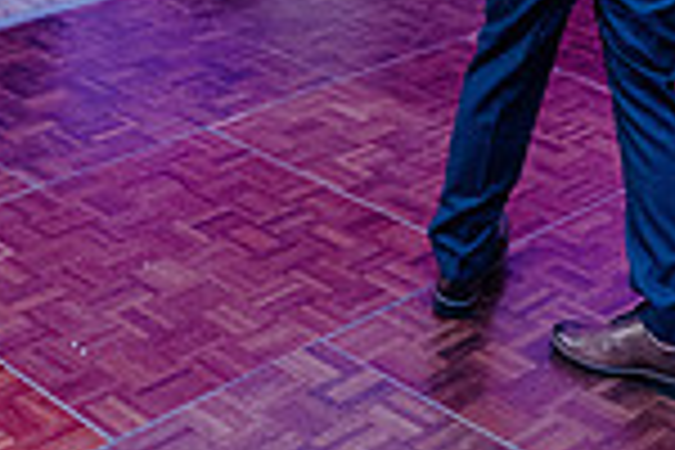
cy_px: -317
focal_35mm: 93
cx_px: 450
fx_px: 1744
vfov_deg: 13.4
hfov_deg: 21.8
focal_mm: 24
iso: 3200
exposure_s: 1/160
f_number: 3.5
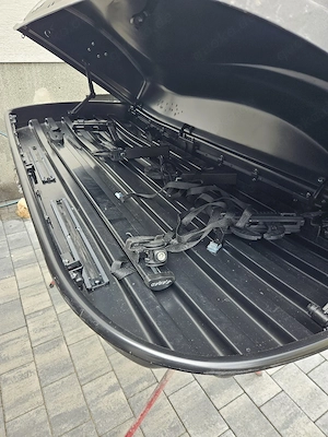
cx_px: 164
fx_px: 291
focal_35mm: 23
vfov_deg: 73.9
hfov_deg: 58.9
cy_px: 218
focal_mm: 5.4
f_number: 1.8
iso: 50
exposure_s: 1/192
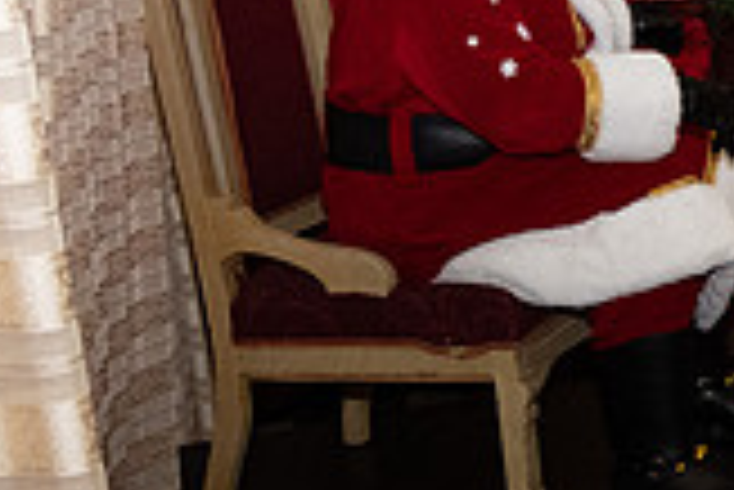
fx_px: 1959
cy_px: 88
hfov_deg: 17.9
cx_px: 1238
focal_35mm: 96
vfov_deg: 14.2
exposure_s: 1/125
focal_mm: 18
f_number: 5
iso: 3200
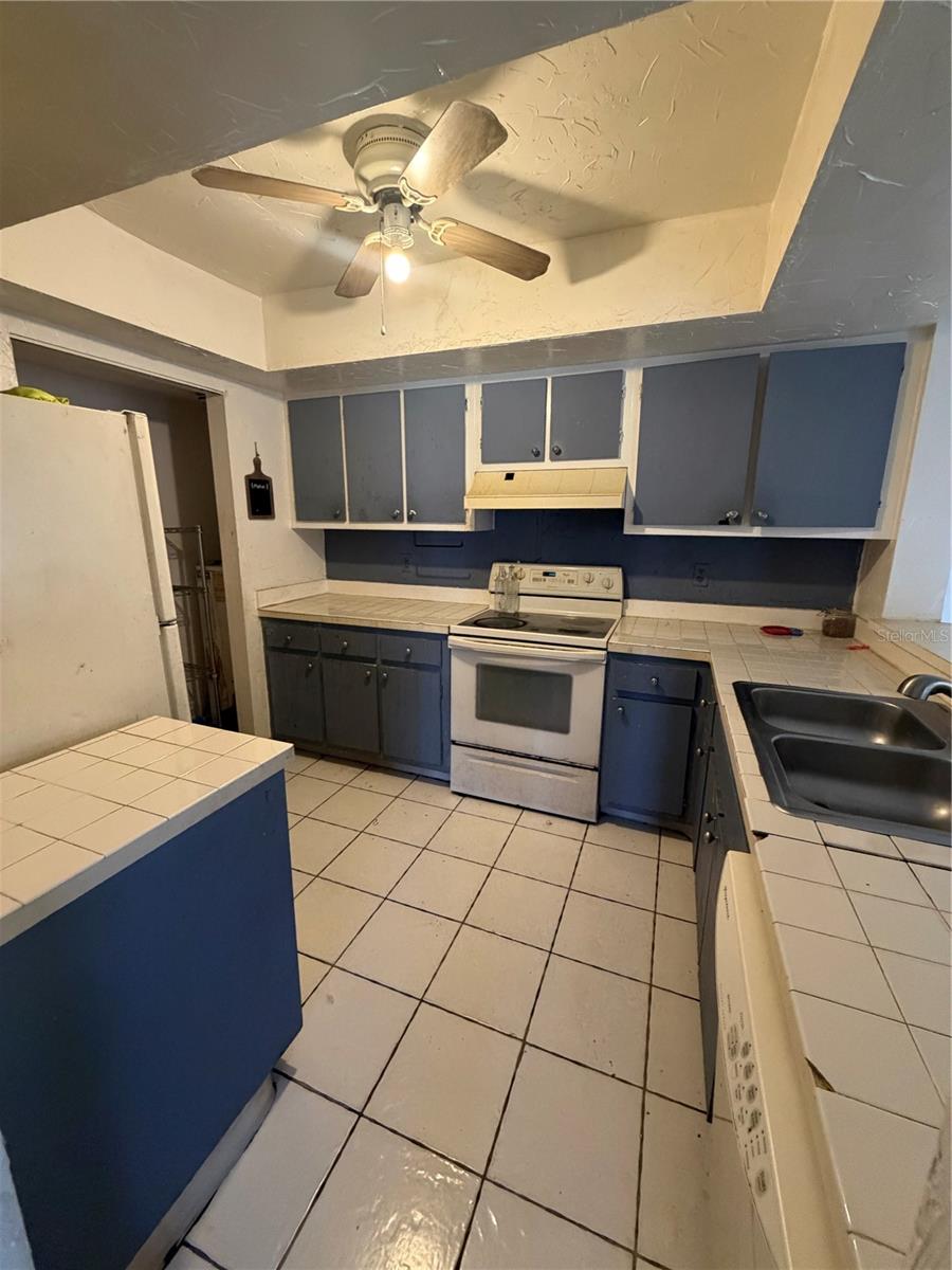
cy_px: 635
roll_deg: +0.3
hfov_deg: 85.7
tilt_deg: -12.1
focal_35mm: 14
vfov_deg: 102.1
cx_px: 476
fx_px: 513
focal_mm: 2.22
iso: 640
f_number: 2.2
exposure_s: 1/60
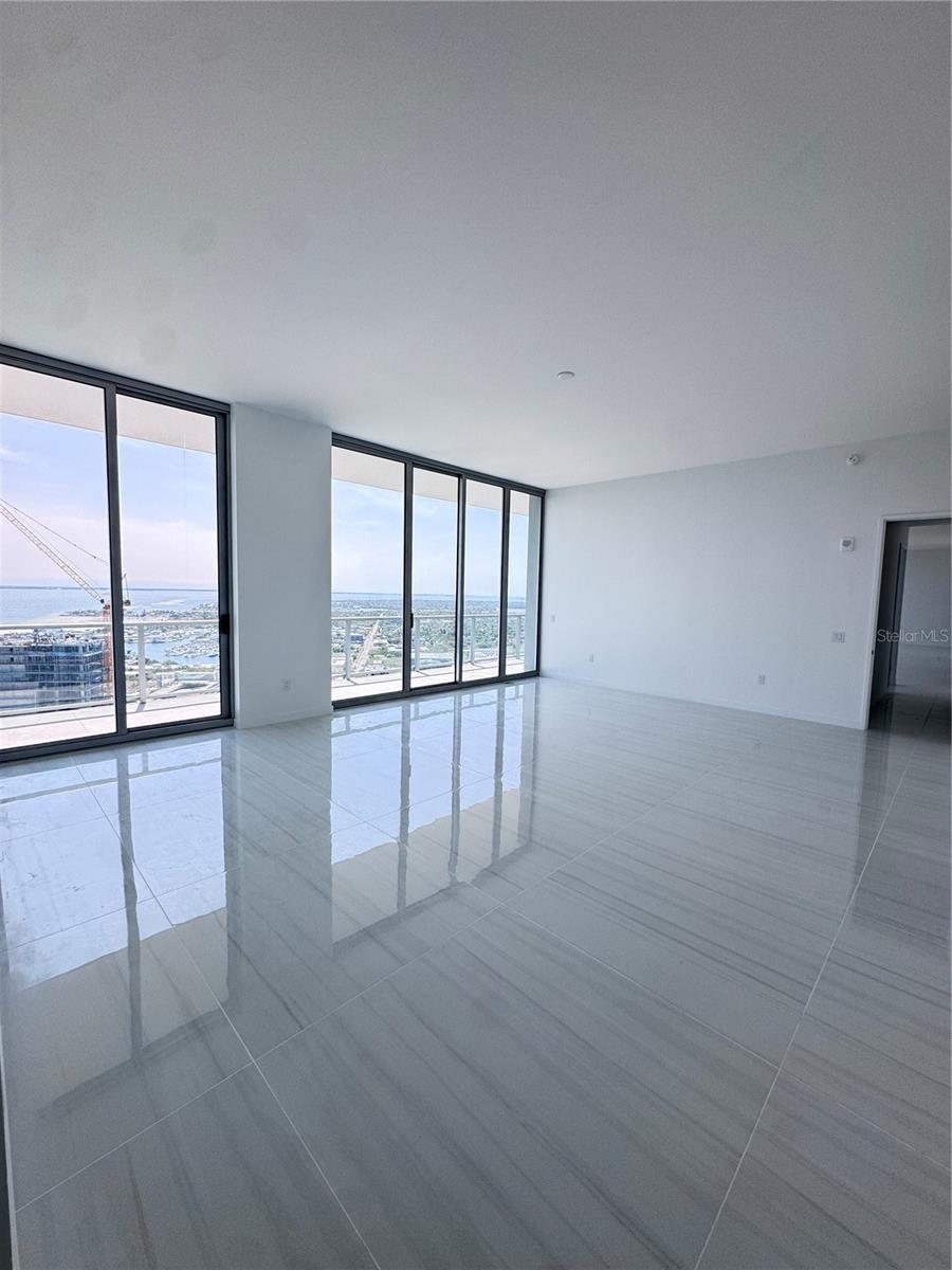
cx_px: 476
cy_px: 635
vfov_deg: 102.1
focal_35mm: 14
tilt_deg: -4.7
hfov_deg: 85.7
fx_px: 513
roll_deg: -0.3
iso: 40
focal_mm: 2.22
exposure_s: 1/316
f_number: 2.2
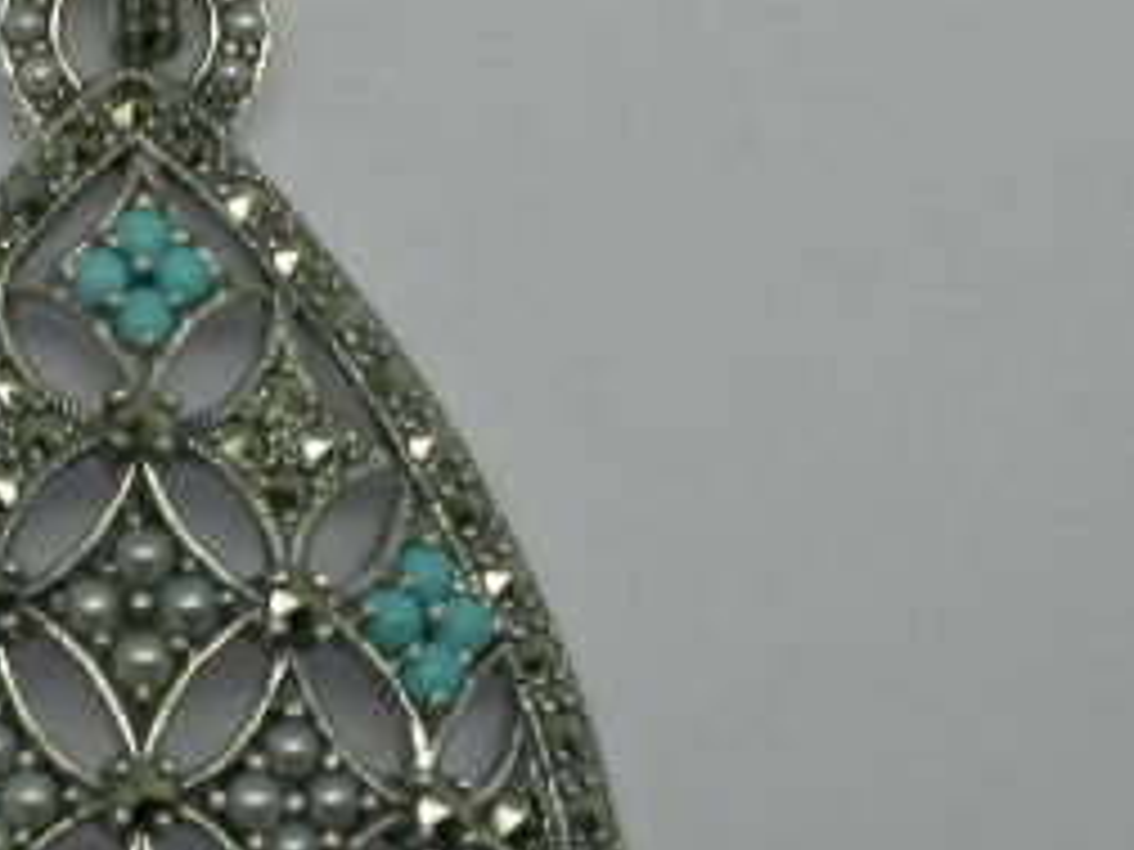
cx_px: 135
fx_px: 6617
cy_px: 648
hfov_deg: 9.8
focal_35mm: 202
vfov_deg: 7.3
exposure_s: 1/31.7
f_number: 8.3
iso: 100
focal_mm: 17.7
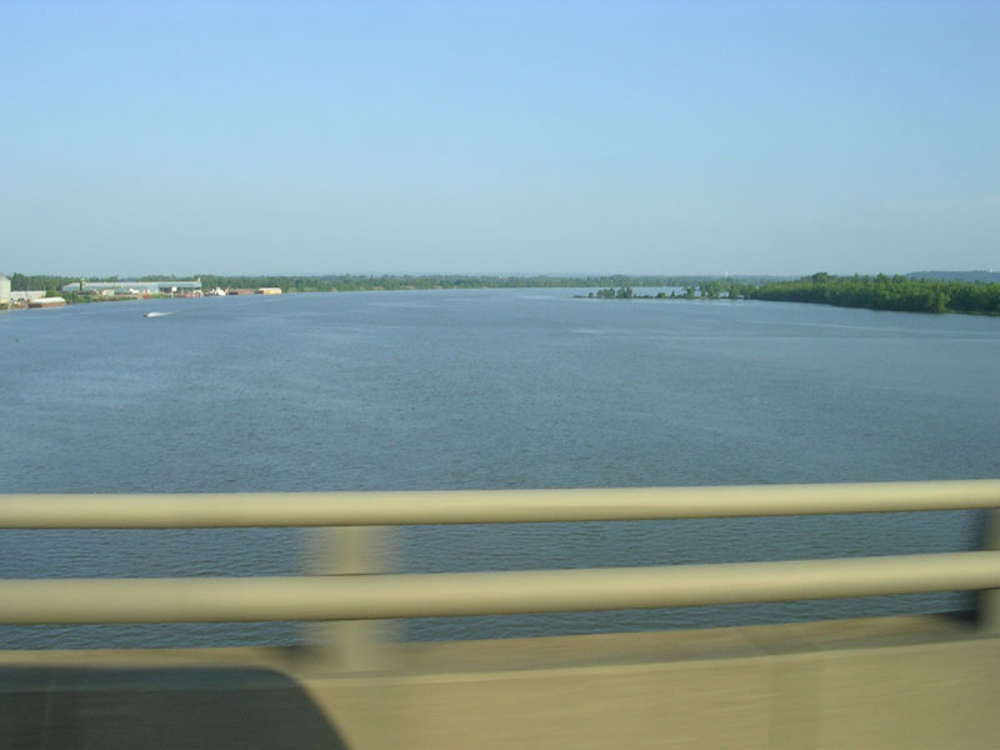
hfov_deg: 49.0
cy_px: 375
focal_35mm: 38
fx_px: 1098
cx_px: 500
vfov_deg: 37.7
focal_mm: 5.8
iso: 50
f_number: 5.6
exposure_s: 1/177
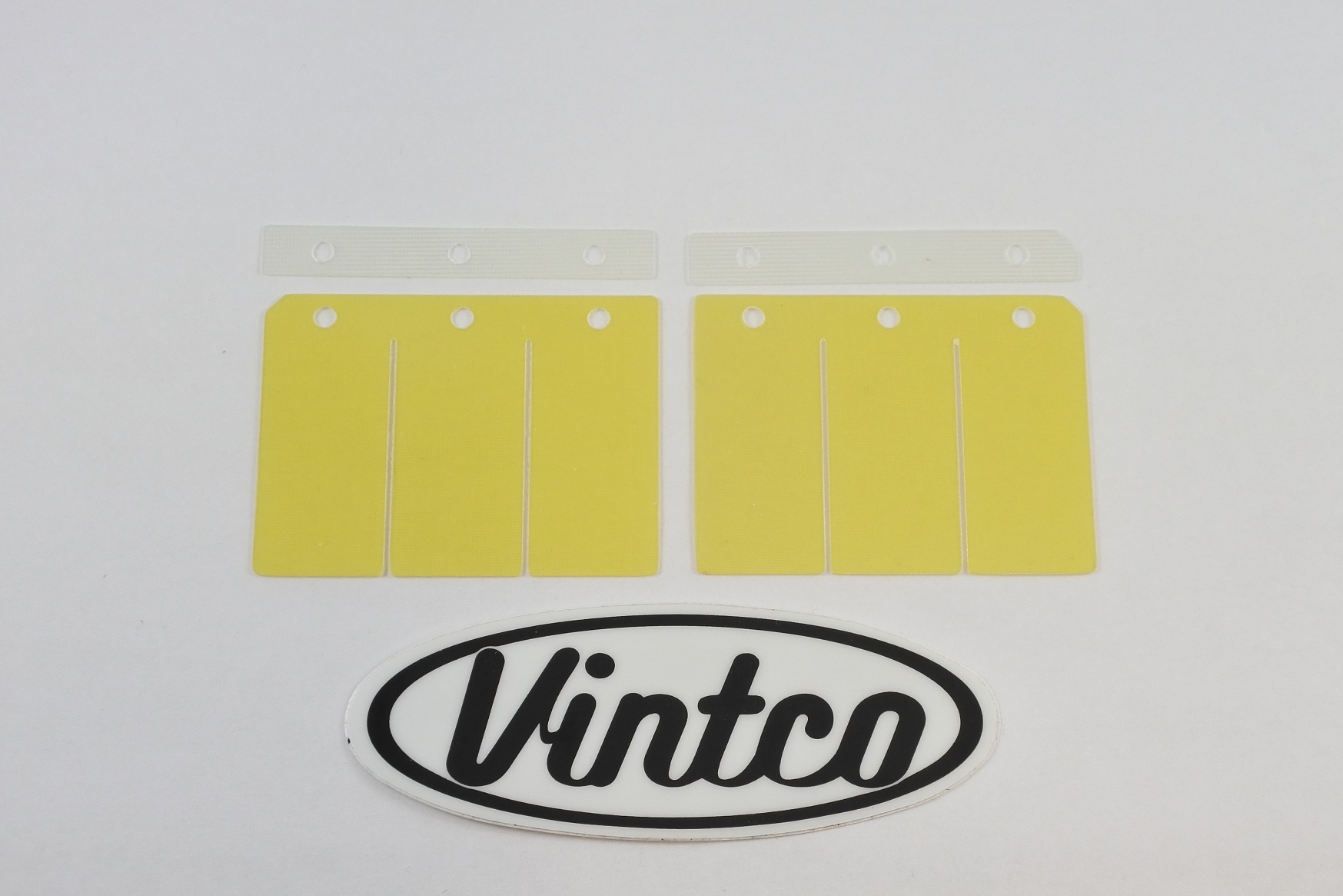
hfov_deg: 48.5
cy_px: 448
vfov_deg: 33.4
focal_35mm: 40
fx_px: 1492
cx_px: 672
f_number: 4.2
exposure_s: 1/200
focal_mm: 15
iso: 400
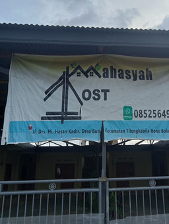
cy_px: 106
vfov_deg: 45.7
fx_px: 267
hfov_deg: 34.5
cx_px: 123
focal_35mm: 41
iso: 100
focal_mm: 3.65
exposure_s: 1/501
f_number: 2.2
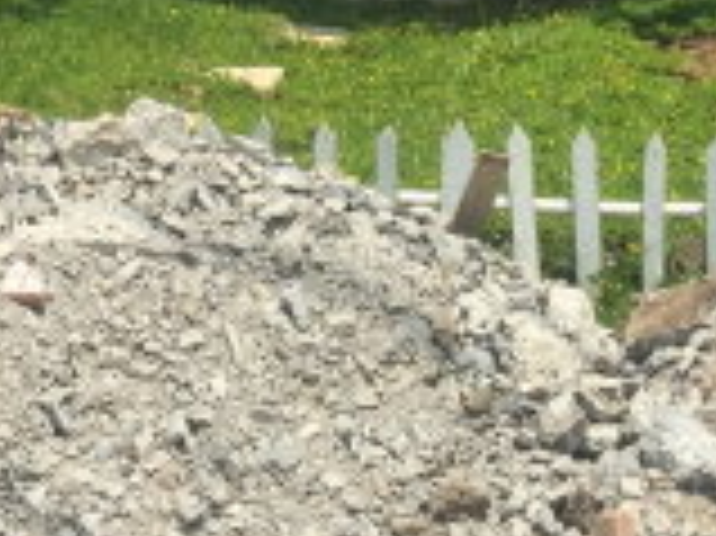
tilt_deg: +4.2
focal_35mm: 121
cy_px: -473
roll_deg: -0.7
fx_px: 2501
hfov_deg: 16.2
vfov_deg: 11.3
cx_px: 151
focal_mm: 4.15
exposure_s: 1/1319
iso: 32
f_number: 2.2
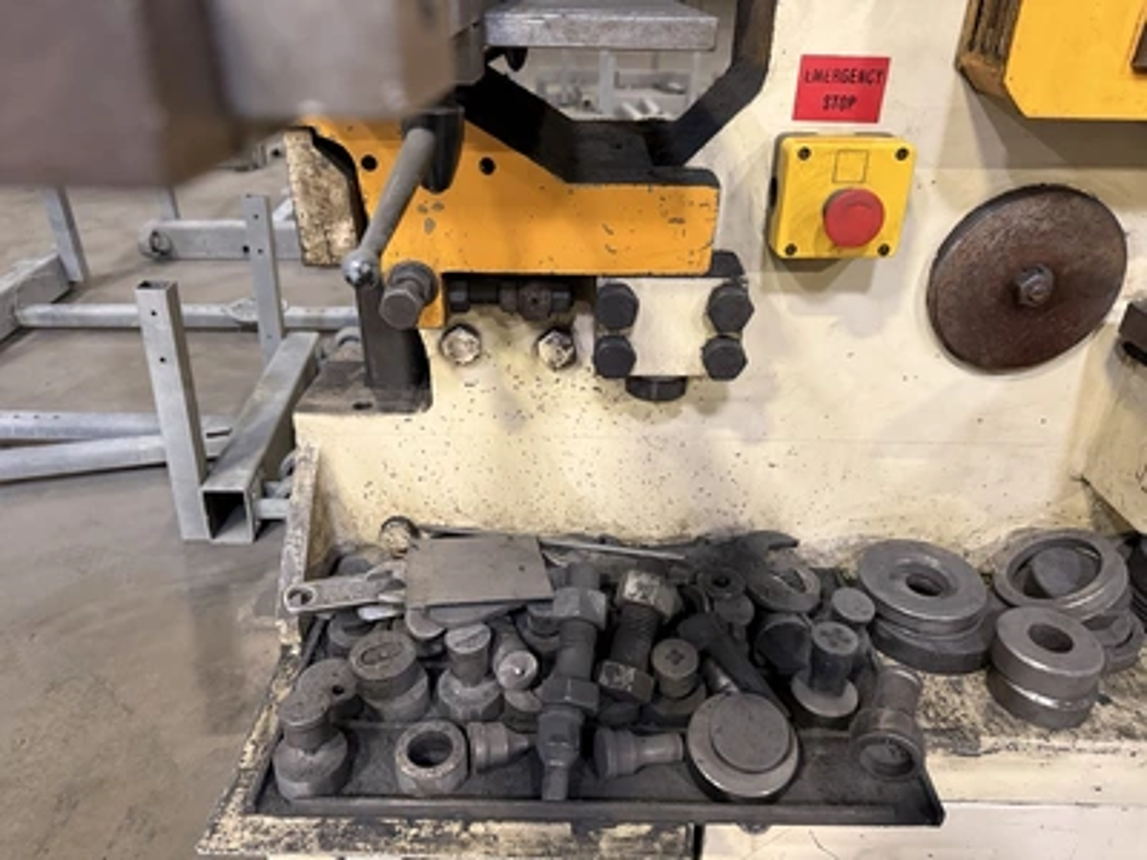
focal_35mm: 24
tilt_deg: -29.7
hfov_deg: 71.6
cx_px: 574
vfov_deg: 56.8
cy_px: 430
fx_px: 795
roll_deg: -0.5
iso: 640
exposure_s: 1/40
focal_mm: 6.76
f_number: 1.78
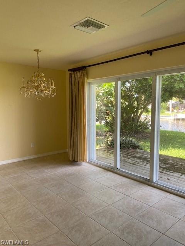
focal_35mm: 26
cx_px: 92
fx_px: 185
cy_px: 123
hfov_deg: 53.1
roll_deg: +0.4
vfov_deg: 67.3
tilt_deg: -4.7
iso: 50
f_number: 1.8
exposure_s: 1/121
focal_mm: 4.25
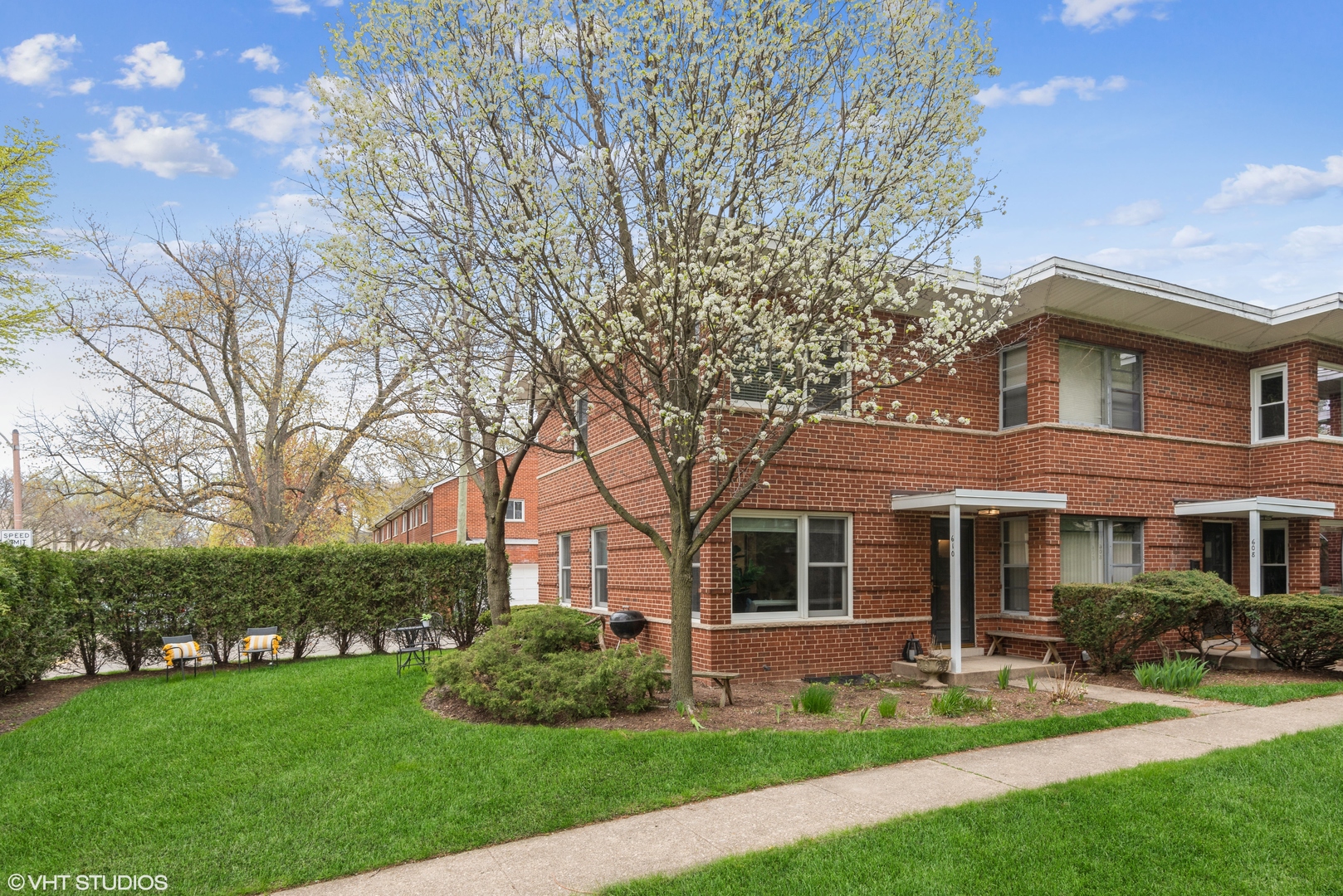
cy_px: 448
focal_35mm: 19
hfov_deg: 86.9
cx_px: 672
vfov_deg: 64.6
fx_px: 709
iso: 200
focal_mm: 19
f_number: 9
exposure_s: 1/50
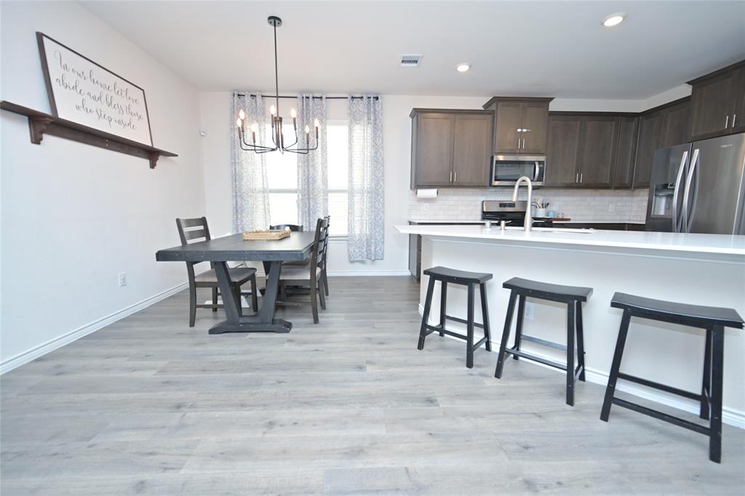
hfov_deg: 100.4
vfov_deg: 77.3
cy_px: 248
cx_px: 372
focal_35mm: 15
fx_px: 310
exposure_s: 1/40
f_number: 4
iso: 200
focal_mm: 15
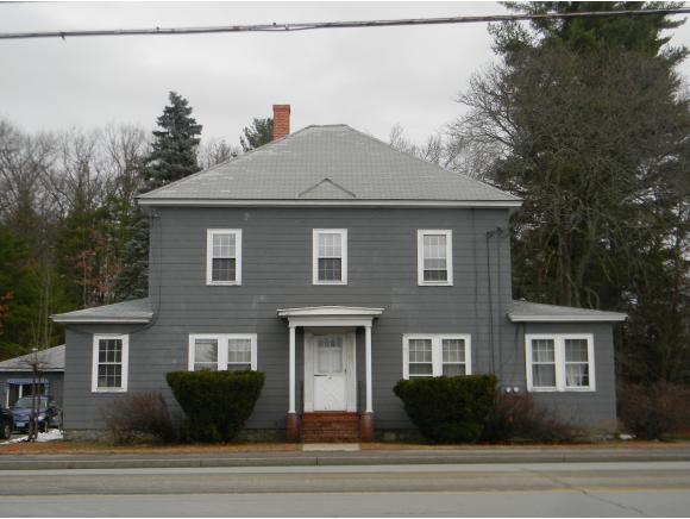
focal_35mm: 47
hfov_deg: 40.4
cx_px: 345
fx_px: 938
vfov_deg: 30.9
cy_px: 260
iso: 80
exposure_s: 1/309
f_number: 3.9
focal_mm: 8.6
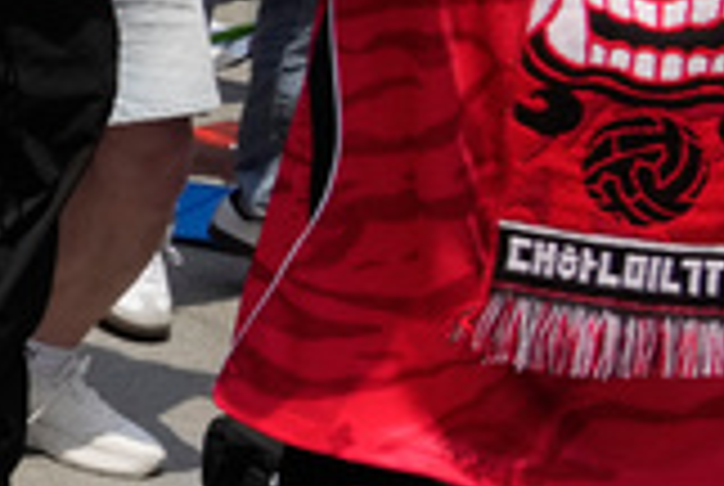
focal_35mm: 203
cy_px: 292
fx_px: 4090
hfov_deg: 8.5
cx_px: -1417
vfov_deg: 6.8
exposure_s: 1/1000
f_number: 13
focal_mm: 32
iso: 1000
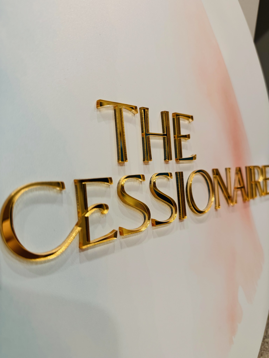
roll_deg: -3.8
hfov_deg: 56.8
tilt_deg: -13.3
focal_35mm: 24
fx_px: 249
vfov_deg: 71.6
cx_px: 134
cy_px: 179
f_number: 1.78
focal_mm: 6.76
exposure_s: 1/60
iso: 160
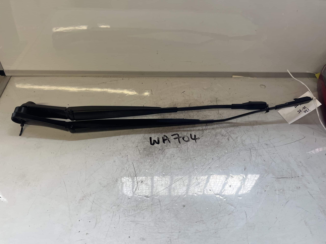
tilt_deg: -45.6
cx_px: 163
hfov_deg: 67.3
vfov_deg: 53.1
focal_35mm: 26
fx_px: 245
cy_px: 122
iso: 64
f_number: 1.6
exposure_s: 1/122
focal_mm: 5.1
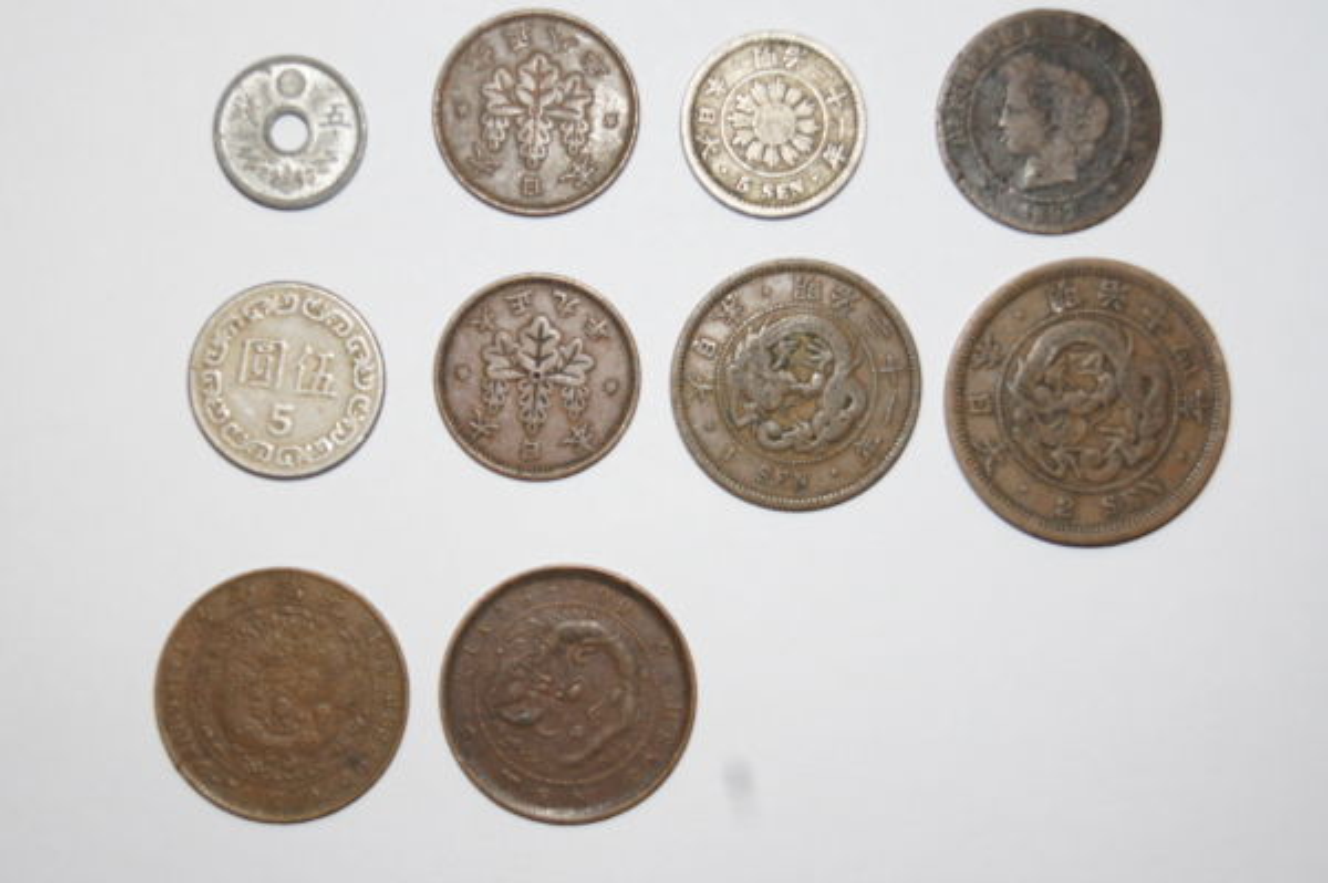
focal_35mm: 82
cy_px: 442
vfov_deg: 16.5
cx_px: 664
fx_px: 3041
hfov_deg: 24.6
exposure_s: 1/80
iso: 250
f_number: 5.6
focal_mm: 55
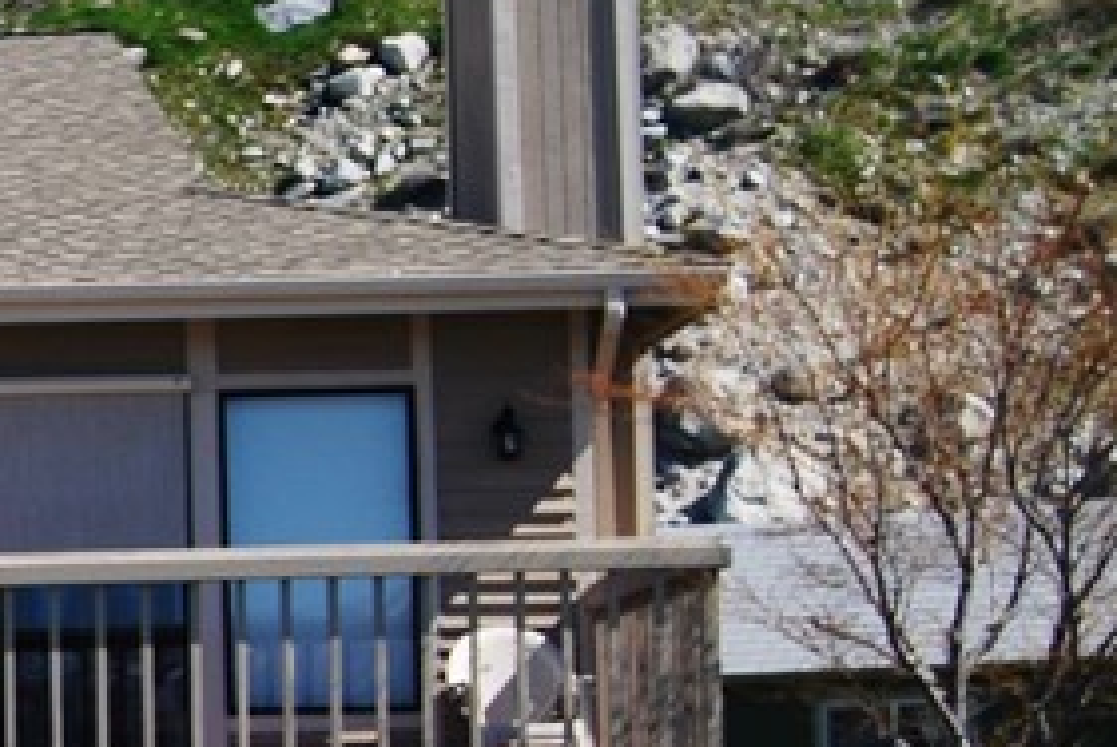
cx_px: -964
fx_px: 5032
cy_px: 624
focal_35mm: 162
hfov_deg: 11.6
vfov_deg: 8.5
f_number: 5.6
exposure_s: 1/125
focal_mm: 28
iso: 110
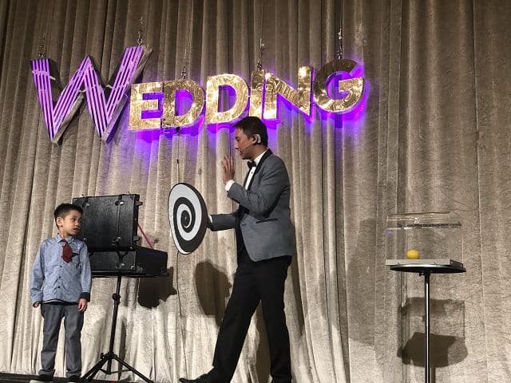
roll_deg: -2.7
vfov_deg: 28.0
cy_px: 192
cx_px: 256
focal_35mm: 52
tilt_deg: +12.7
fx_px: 768
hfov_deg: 36.8
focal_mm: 6
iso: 160
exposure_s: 1/60
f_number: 2.4
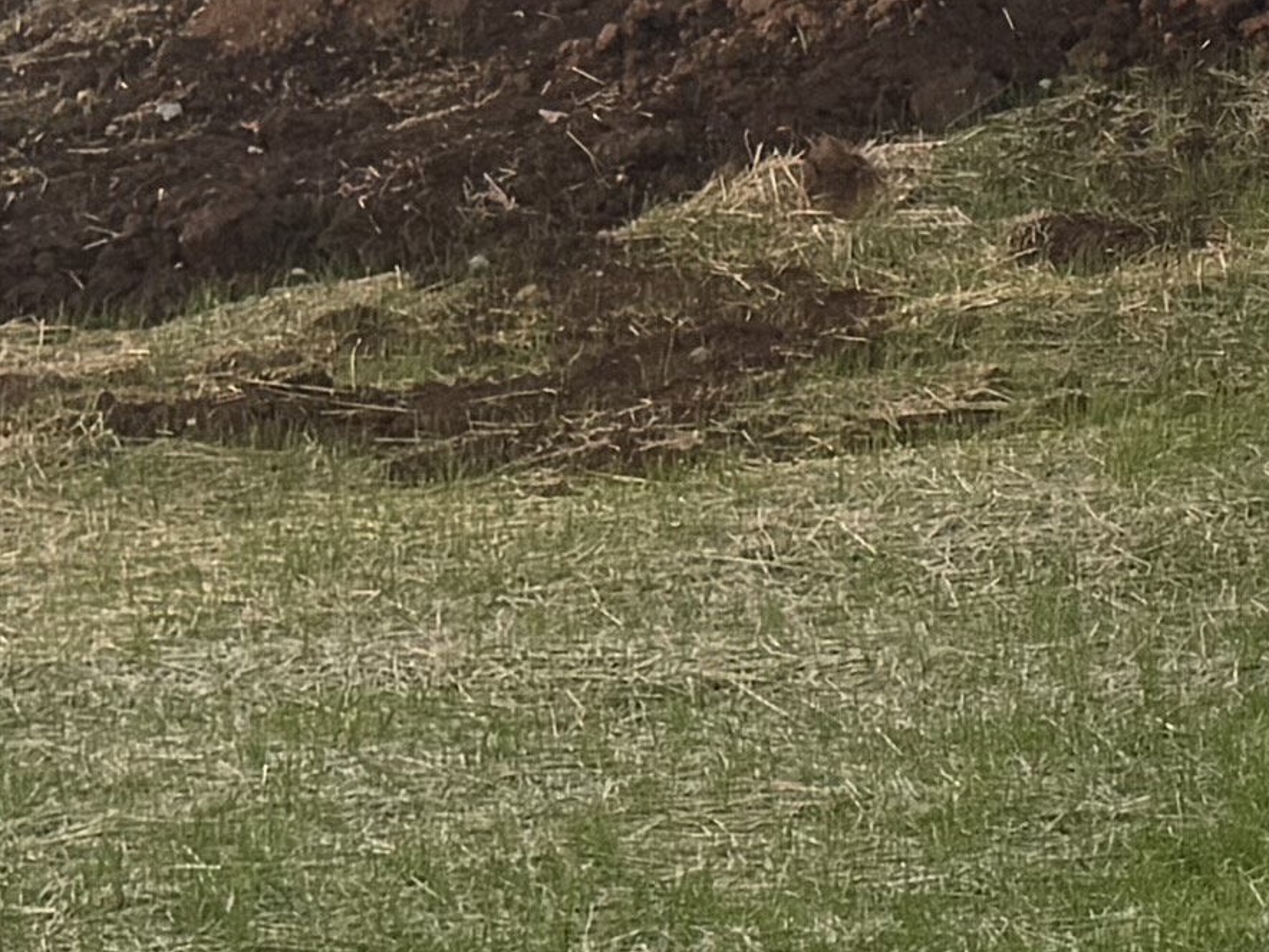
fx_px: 5682
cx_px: 1585
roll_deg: +0.5
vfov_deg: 9.5
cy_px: -9
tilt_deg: -3.4
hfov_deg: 12.4
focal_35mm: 155
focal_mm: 6.76
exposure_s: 1/345
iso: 80
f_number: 1.78
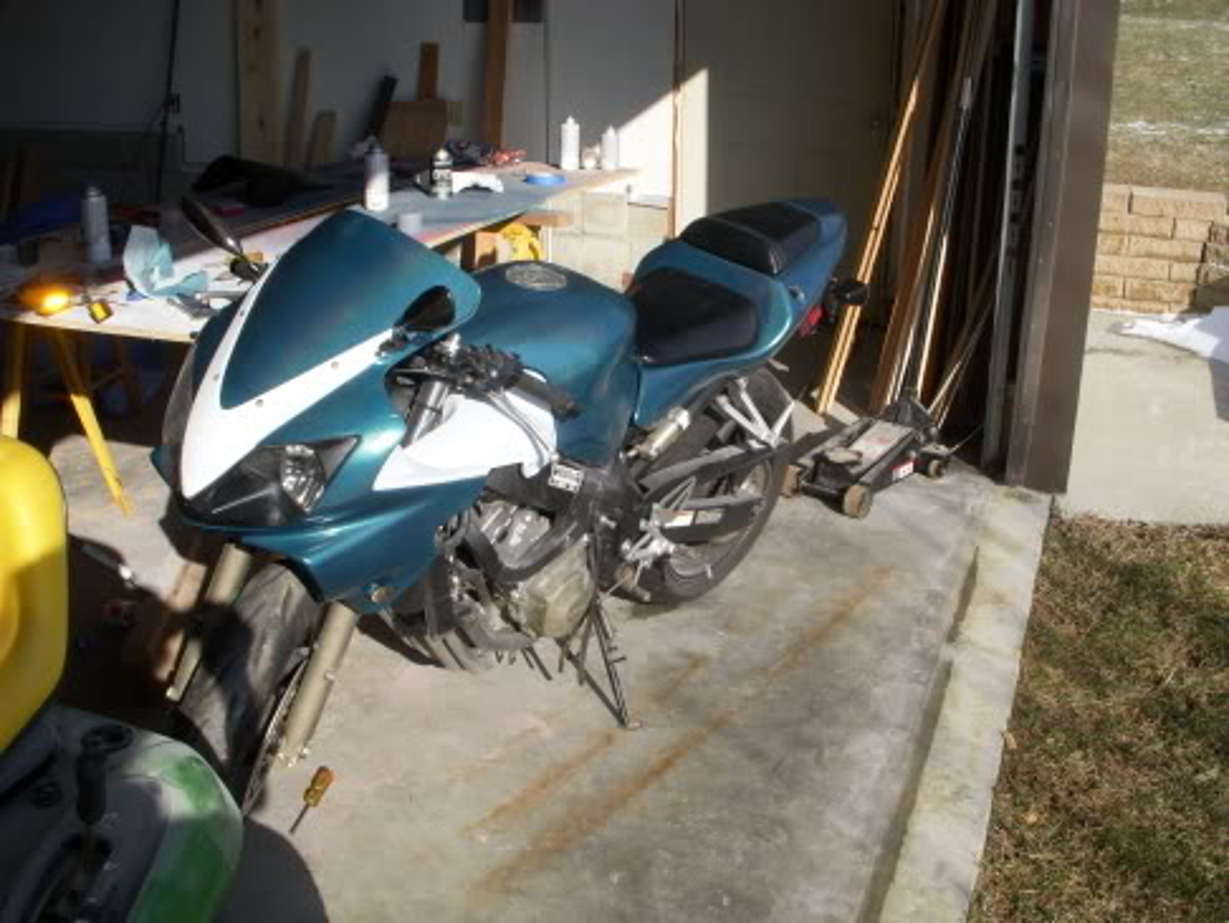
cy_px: 462
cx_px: 614
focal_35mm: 38
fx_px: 1350
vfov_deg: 37.8
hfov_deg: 49.0
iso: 100
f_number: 6.6
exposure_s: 1/320
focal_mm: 6.3
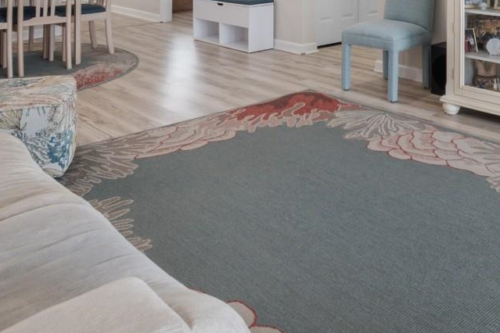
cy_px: -73
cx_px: 342
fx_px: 528
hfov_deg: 49.6
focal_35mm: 38
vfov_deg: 29.7
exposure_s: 1/3
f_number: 4.5
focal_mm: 10
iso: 100
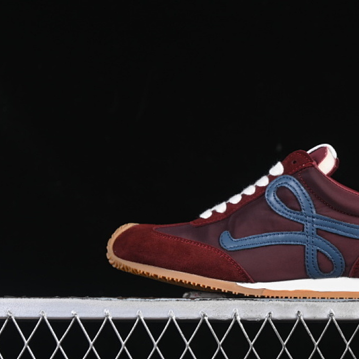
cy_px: 179
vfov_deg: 17.1
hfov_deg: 16.9
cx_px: 278
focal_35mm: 102
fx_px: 1197
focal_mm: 50
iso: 160
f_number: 6.3
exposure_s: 1/60
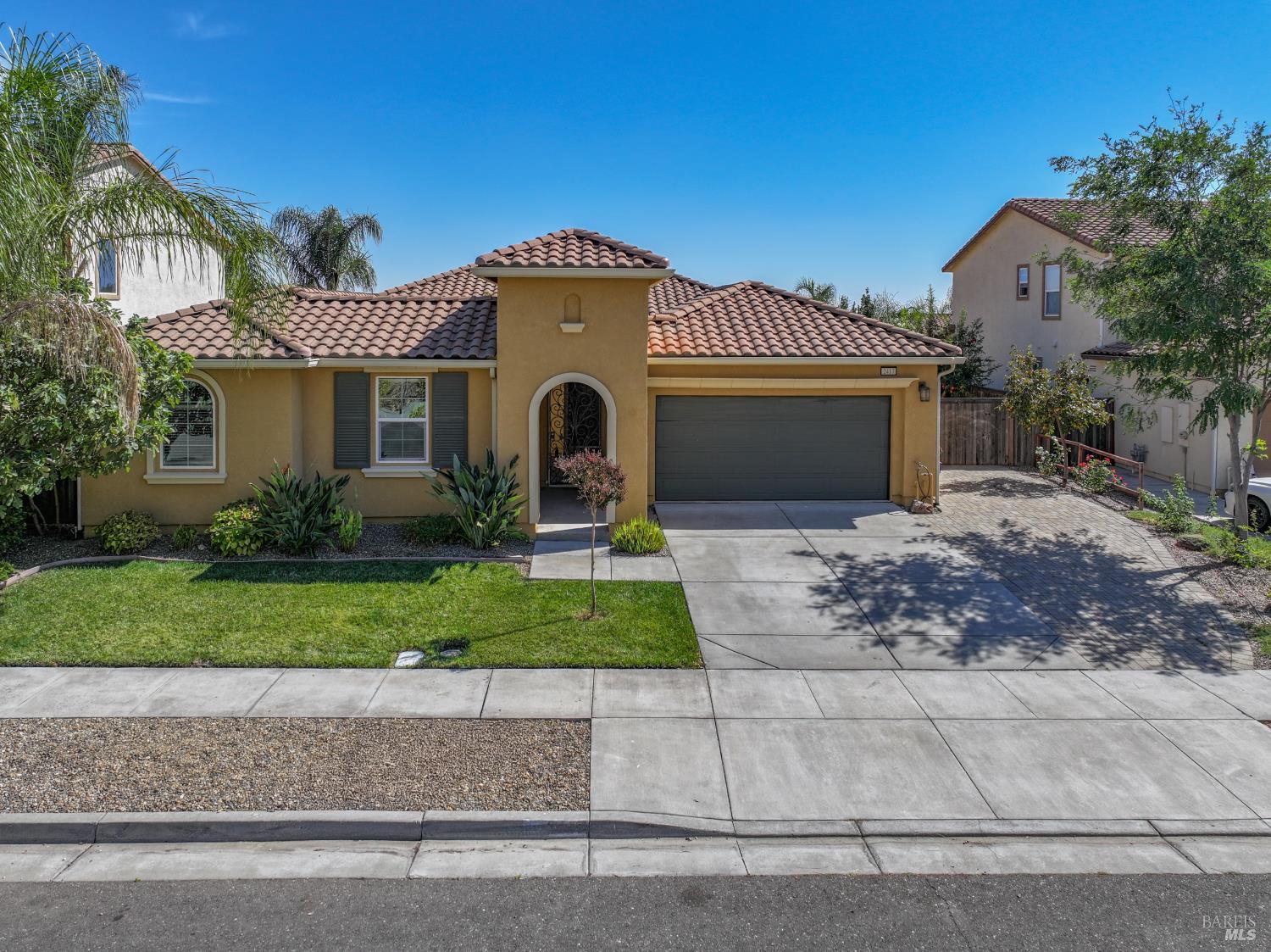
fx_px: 881
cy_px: 476
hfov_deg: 71.6
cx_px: 636
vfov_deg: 56.8
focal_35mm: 24
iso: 100
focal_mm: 12.29
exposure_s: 1/2000
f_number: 2.8
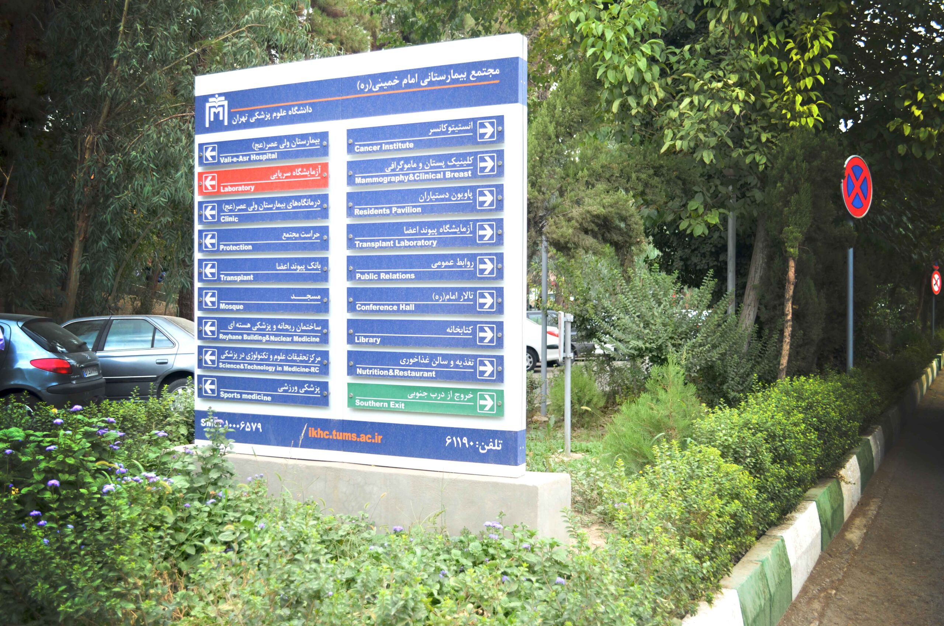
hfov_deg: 53.2
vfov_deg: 36.7
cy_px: 313
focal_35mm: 36
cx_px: 472
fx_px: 942
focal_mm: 24
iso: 200
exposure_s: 1/60
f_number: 4
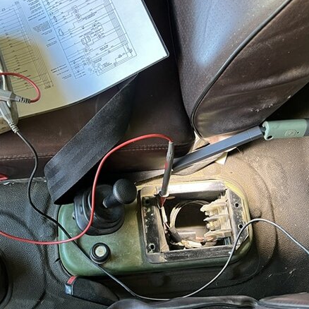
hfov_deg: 40.0
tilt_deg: -71.0
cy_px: 160
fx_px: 424
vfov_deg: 40.0
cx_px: 147
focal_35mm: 42
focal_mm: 5.7
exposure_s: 1/60
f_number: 1.5
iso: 250
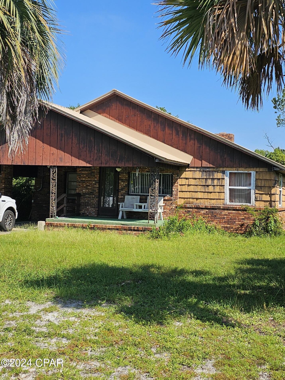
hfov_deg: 58.9
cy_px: 190
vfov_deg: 73.9
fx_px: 253
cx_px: 142
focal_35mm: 23
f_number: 1.7
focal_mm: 6.3
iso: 10
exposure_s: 1/909
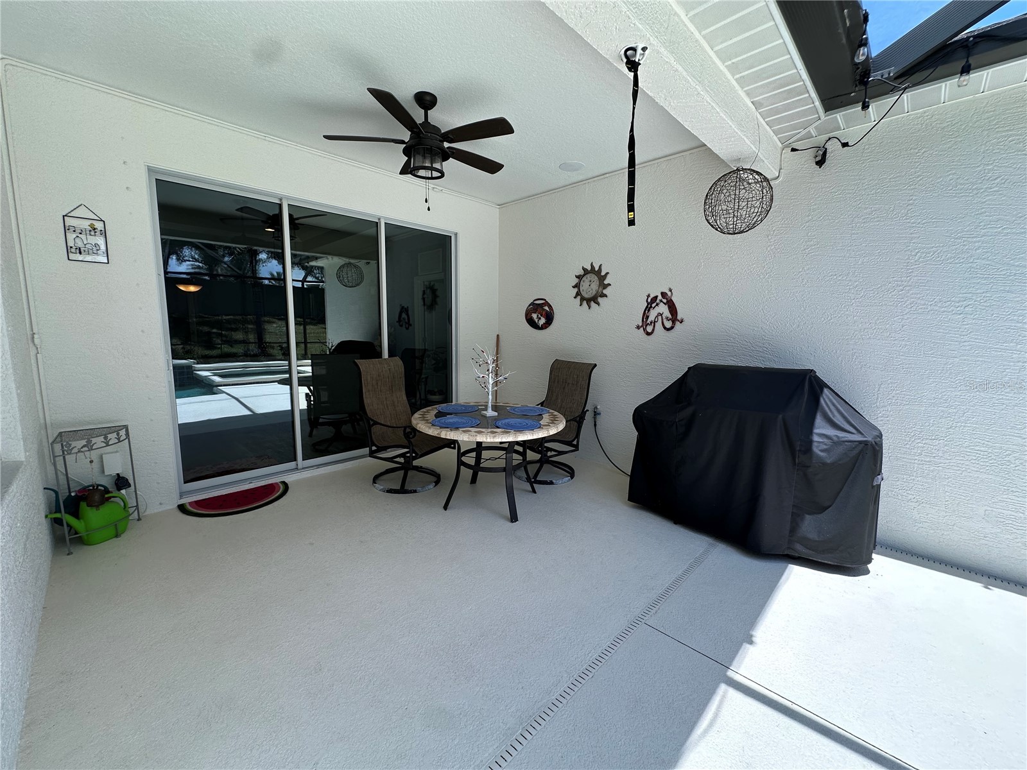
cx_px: 514
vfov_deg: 85.7
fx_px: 415
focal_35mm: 14
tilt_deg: -7.5
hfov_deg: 102.1
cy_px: 385
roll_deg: -0.4
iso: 40
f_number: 2.2
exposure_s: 1/280
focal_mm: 2.22
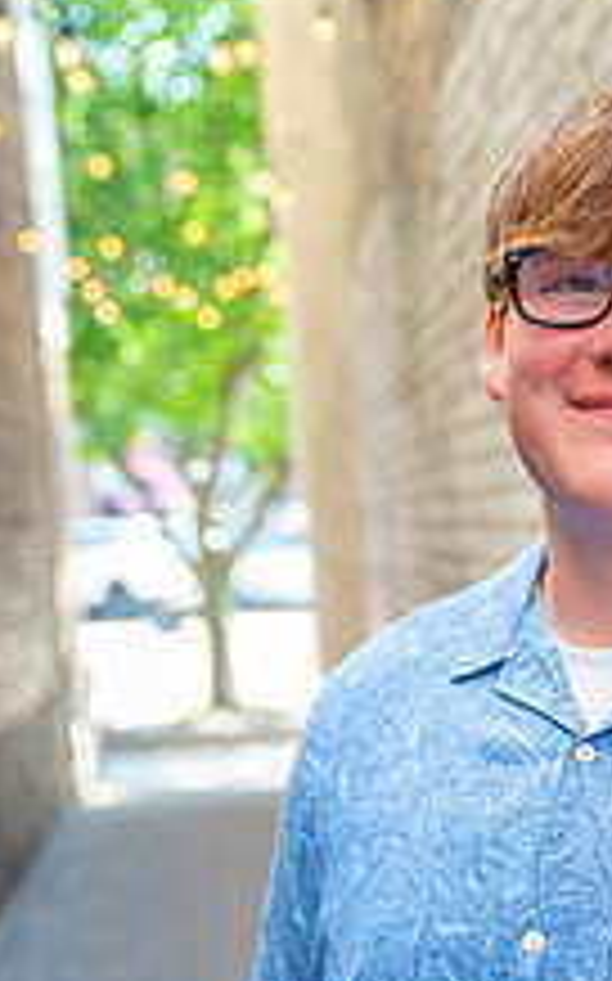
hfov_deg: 15.3
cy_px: 873
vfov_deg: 24.0
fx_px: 2245
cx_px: 585
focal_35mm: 84
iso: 160
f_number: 2.8
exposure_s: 1/100
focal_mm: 40
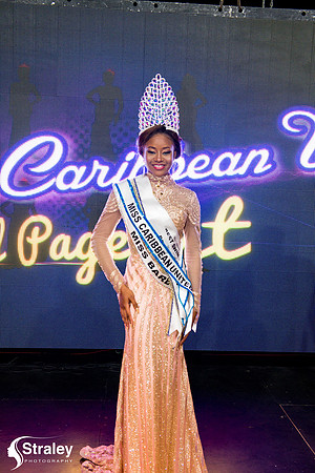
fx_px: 551
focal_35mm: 42
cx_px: 158
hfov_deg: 31.9
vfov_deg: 46.4
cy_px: 236
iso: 4000
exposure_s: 1/160
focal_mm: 42
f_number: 5
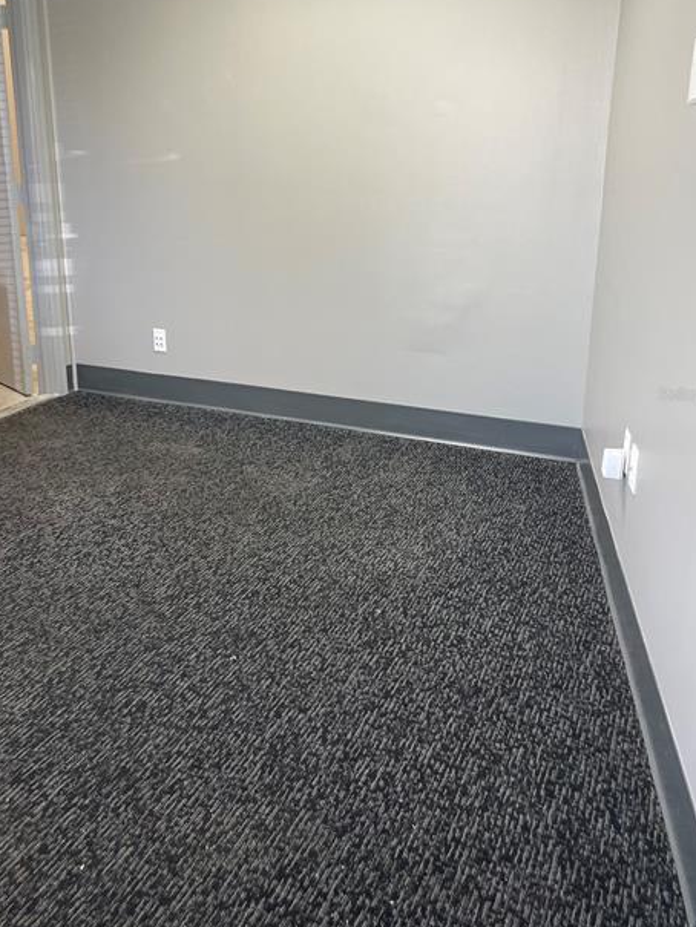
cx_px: 287
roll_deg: +0.6
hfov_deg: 42.8
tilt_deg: -14.5
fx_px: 884
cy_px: 394
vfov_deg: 55.1
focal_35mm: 33
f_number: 1.6
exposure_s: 1/60
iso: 80
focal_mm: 4.2
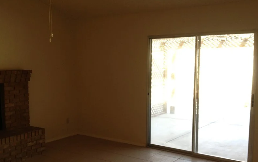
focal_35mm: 48
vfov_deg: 26.8
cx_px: 108
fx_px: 338
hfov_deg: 41.7
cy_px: 97
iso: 80
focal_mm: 4.28
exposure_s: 1/60
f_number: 2.4
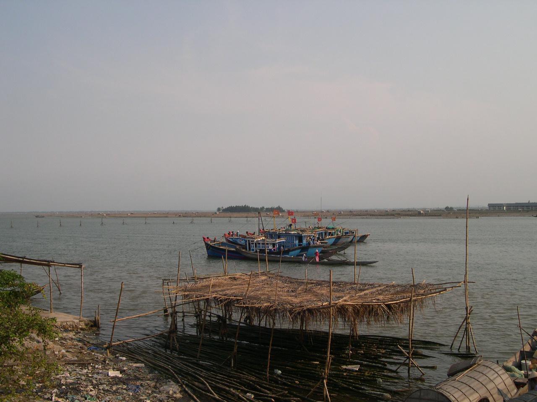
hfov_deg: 49.0
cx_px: 268
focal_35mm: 38
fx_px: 589
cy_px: 201
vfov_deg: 37.7
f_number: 7.6
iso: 100
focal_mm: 8
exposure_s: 1/227
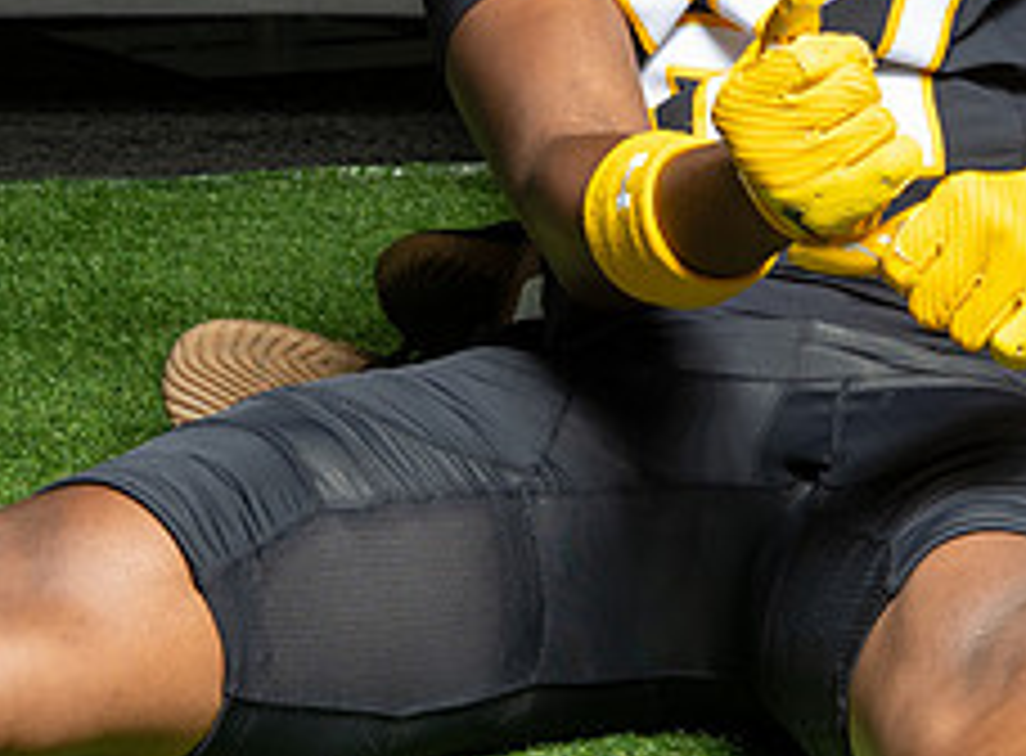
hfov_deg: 9.1
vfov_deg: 6.7
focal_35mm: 216
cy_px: -289
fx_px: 6362
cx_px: 1263
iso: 200
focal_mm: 56
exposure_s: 1/200
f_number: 8
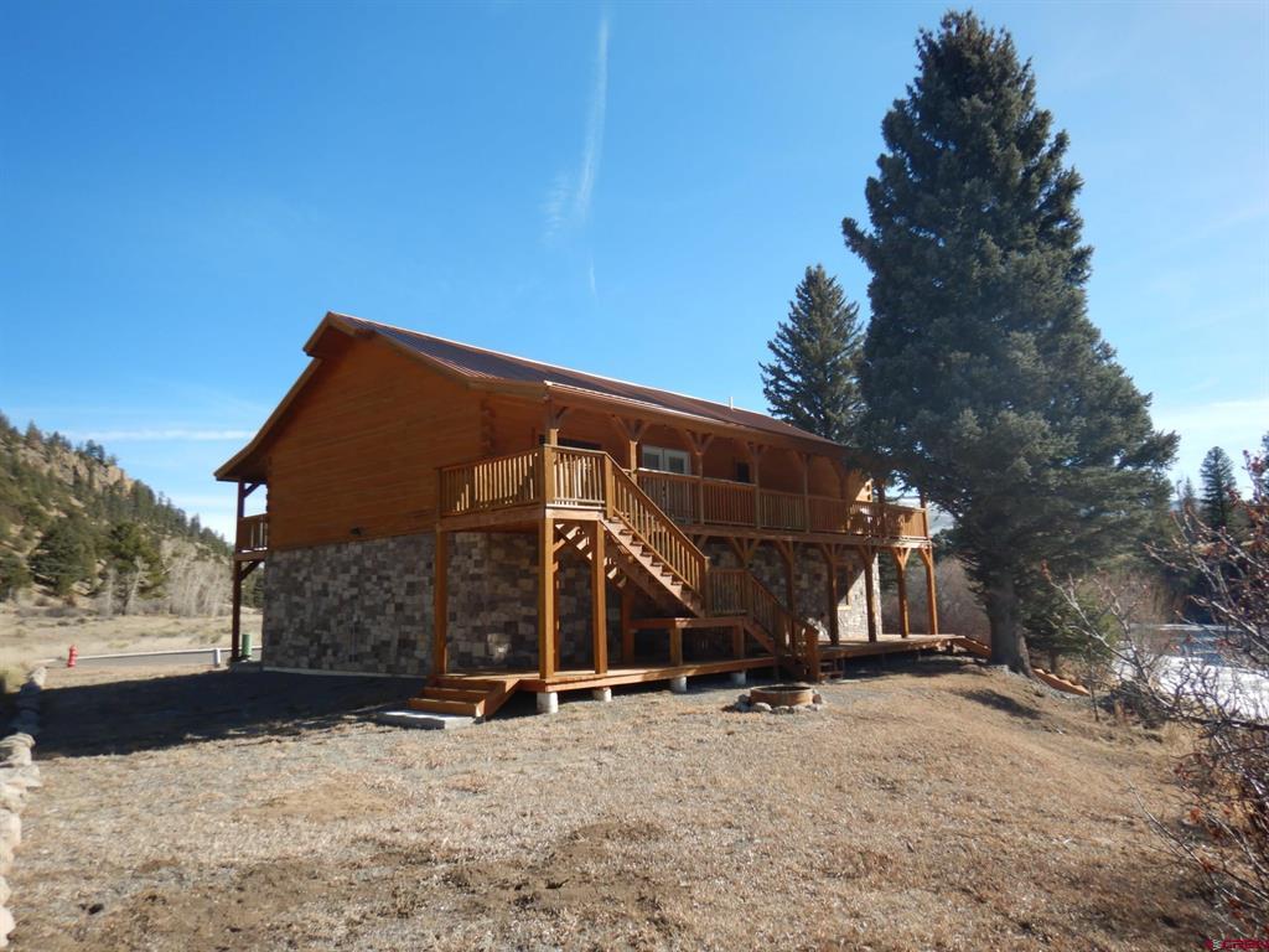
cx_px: 634
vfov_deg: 56.8
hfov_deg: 71.6
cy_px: 476
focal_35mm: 24
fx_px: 880
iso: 125
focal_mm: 4.3
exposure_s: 1/1000
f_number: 2.8
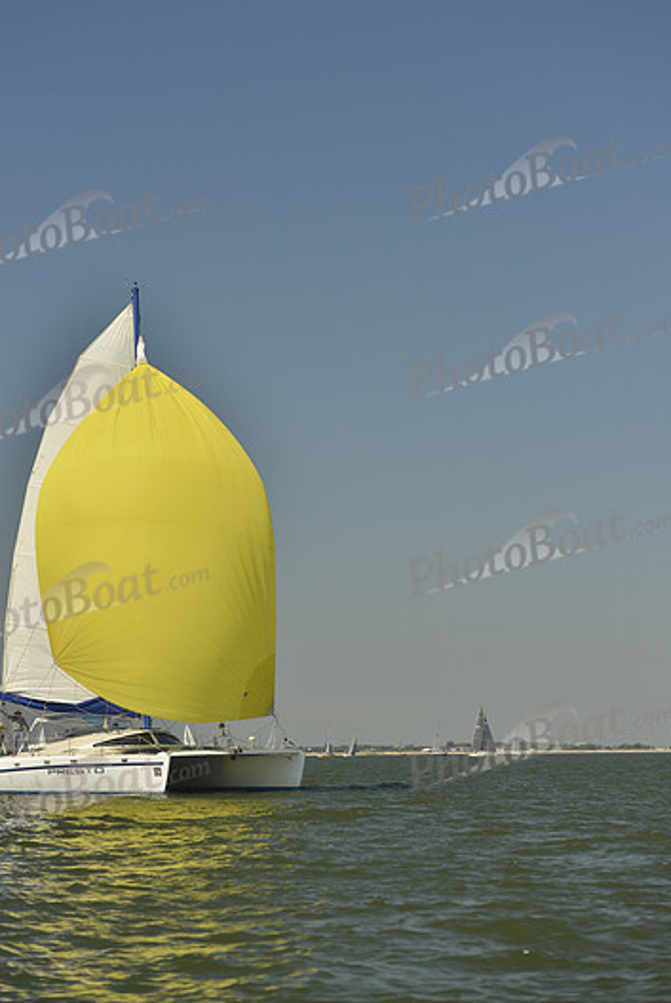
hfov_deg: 13.6
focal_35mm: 101
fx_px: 2818
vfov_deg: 20.2
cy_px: 477
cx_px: 309
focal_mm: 92
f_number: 5
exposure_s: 1/1250
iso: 200
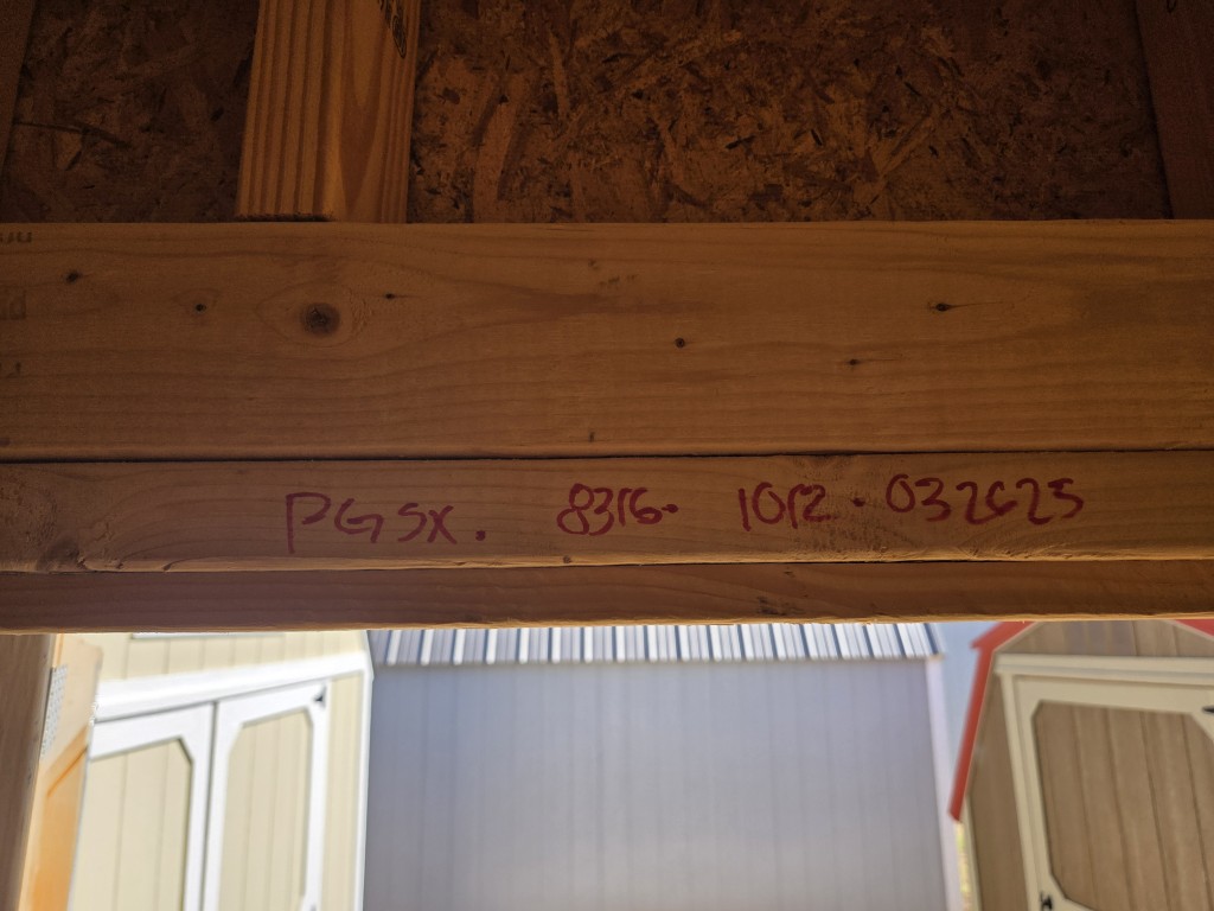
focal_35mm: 23
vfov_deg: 58.9
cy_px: 456
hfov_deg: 73.9
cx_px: 607
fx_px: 807
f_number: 1.8
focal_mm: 5.4
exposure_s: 1/2463
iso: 80
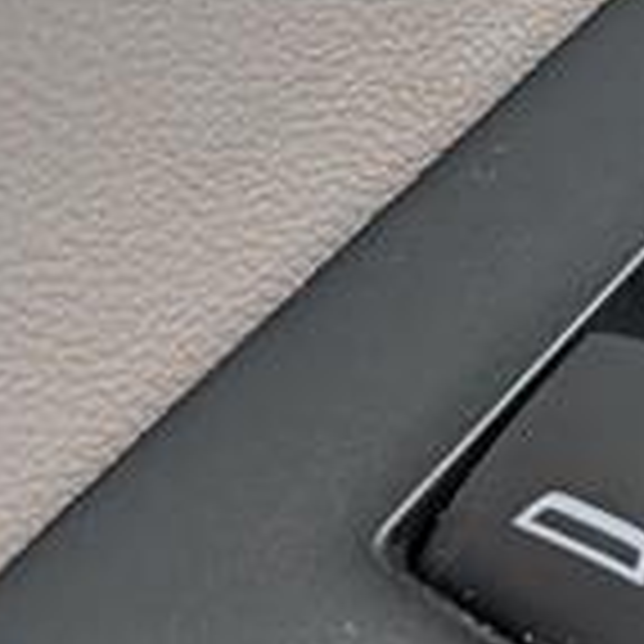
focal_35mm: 194
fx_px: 4083
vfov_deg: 9.0
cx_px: 1396
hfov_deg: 8.4
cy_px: 9
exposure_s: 1/182
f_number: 1.68
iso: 598
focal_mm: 6.9
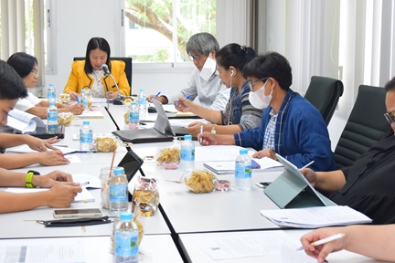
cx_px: 163
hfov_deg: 26.9
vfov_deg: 18.2
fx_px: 823
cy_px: 129
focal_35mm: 75
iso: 1250
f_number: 3.2
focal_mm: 24
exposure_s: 1/200
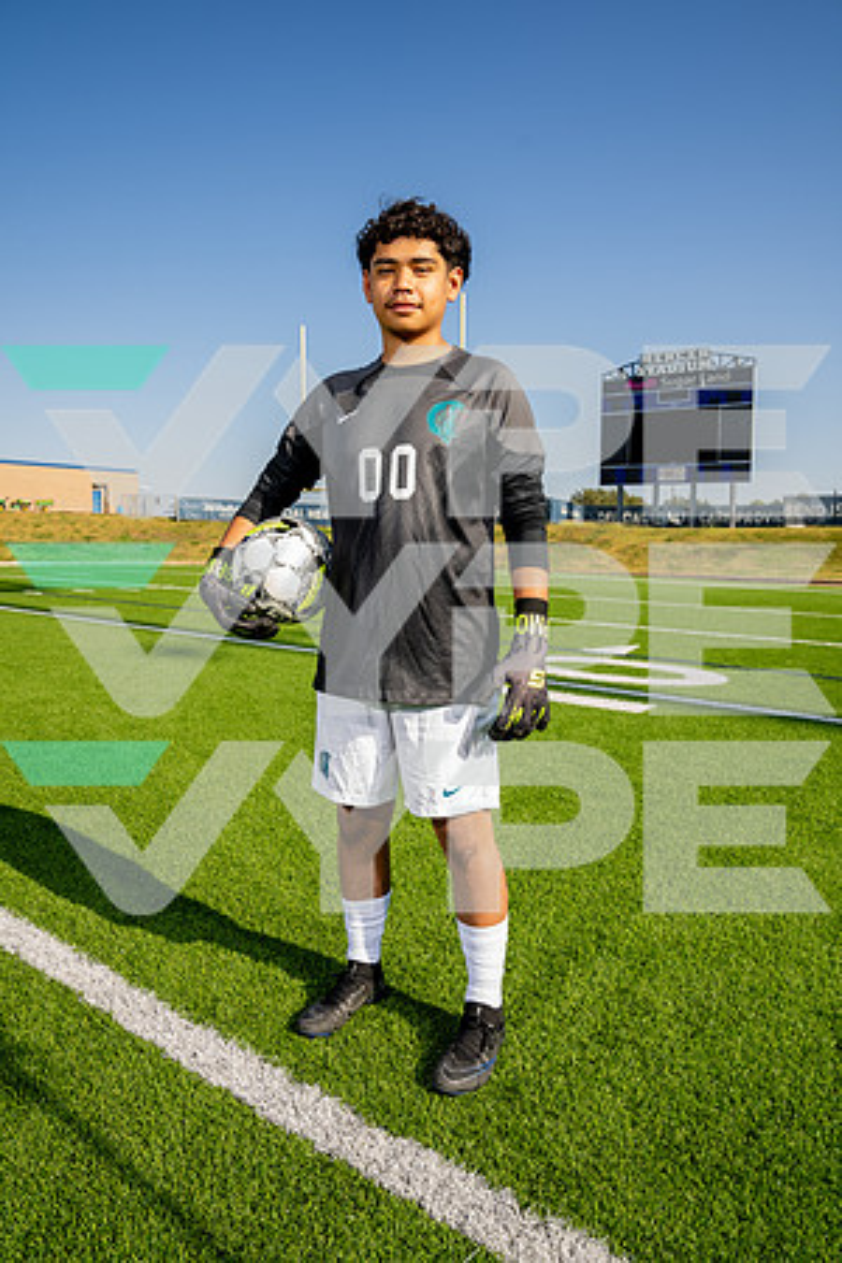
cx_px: 421
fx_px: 842
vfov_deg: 73.7
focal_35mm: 24
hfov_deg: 53.1
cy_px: 632
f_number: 7.1
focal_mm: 24
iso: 50
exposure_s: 1/125
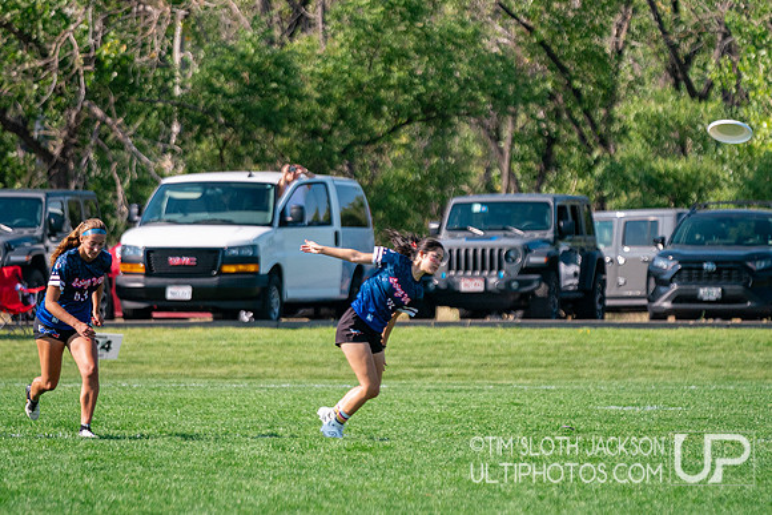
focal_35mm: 307
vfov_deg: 4.5
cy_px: 265
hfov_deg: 6.7
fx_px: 6578
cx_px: 384
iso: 1000
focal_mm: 200
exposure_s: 1/12800
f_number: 2.8
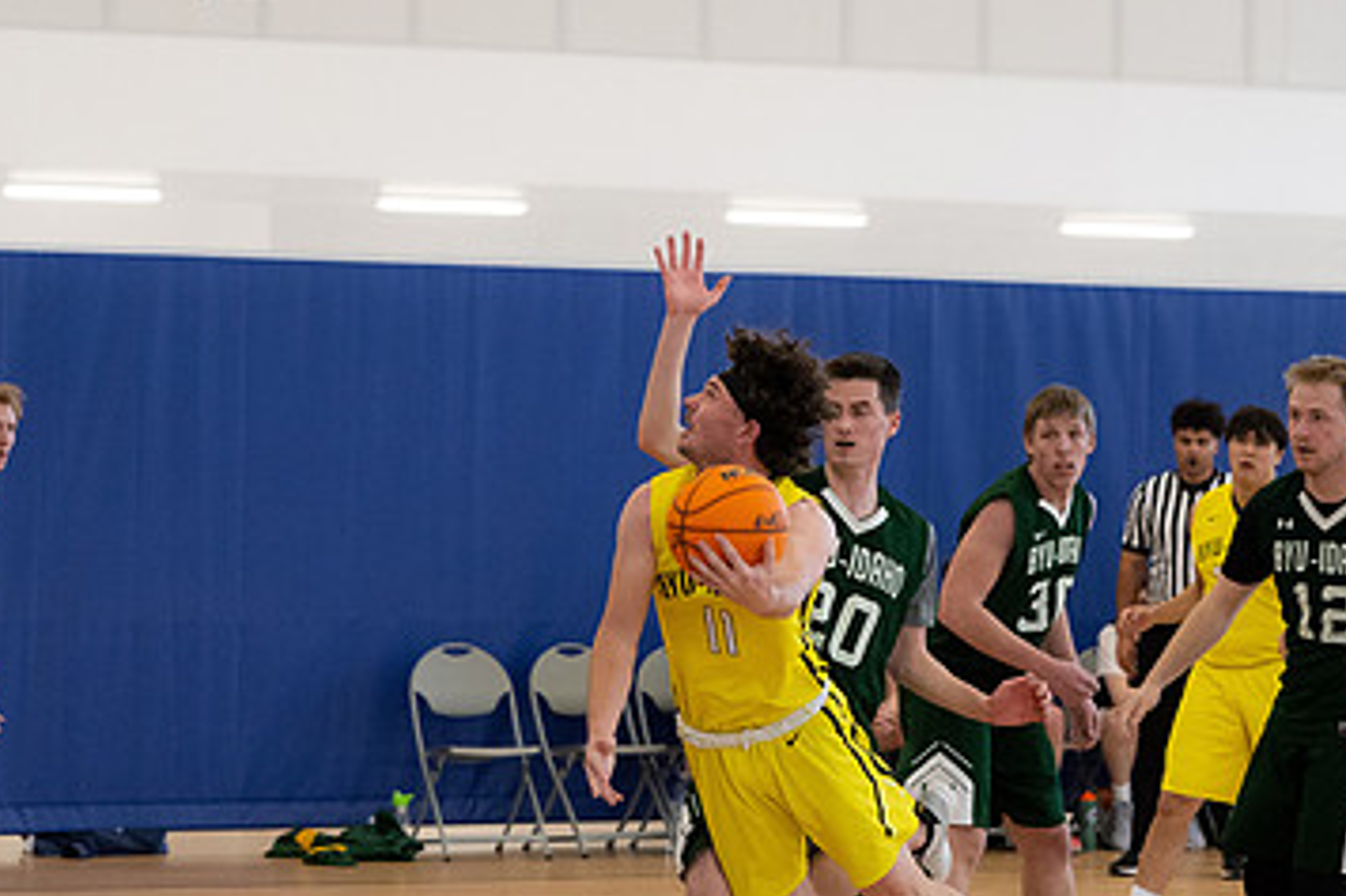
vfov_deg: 10.6
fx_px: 4821
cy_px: 562
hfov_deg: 15.9
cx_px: 854
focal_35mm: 129
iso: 4000
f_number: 3.5
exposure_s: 1/640
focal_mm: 70
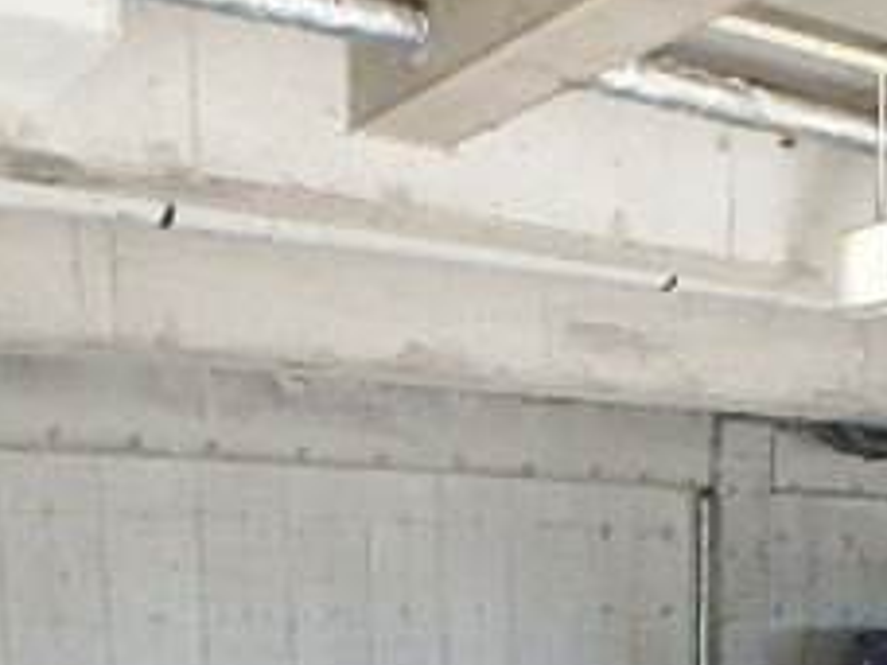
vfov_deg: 21.8
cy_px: 914
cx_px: 708
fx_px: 1512
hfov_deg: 31.8
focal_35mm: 59
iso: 200
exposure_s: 1/40
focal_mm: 3.7
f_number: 3.5
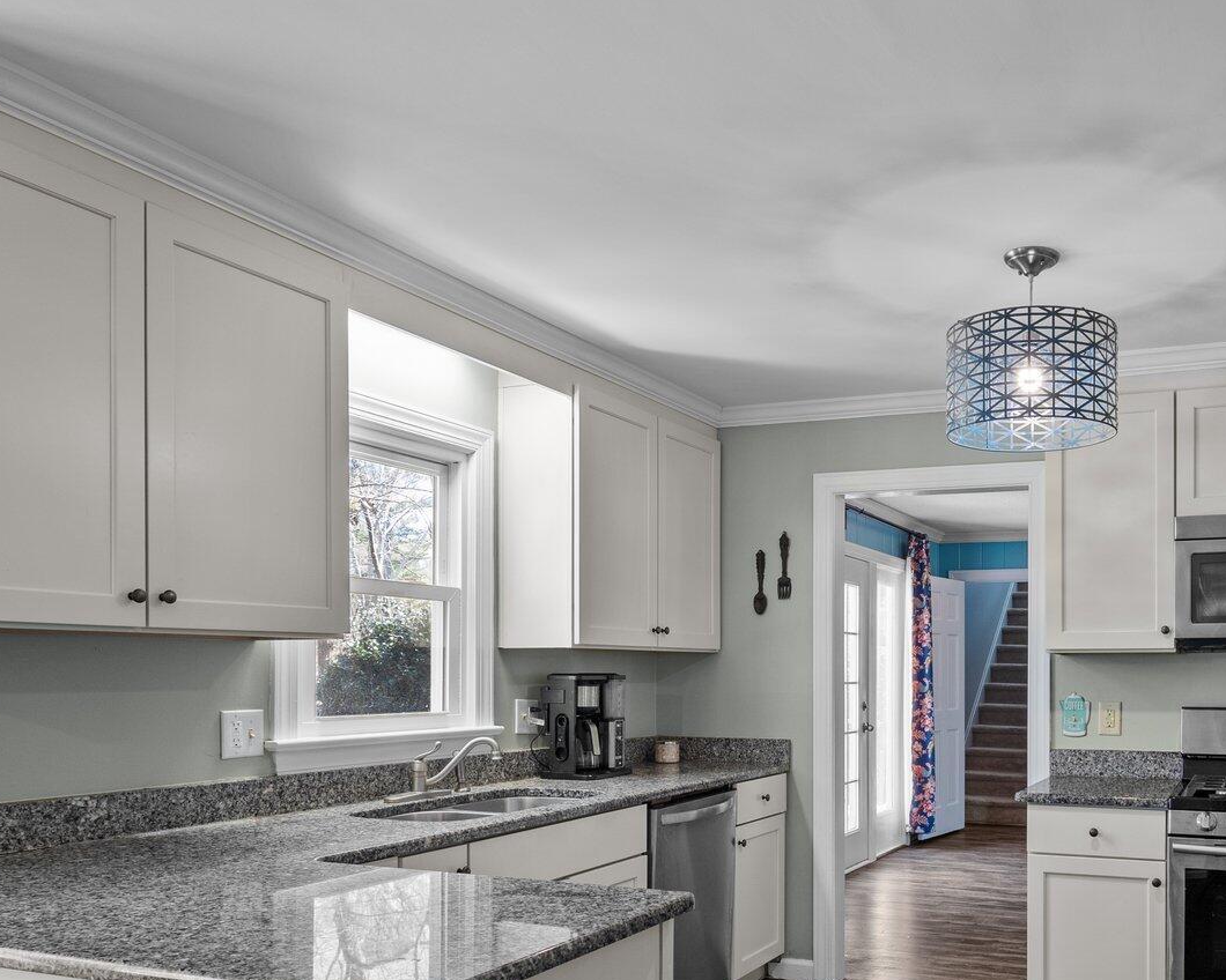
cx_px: 889
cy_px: 675
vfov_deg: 48.9
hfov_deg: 57.9
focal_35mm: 29
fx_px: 1052
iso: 400
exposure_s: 1/1.43
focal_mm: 16
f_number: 8
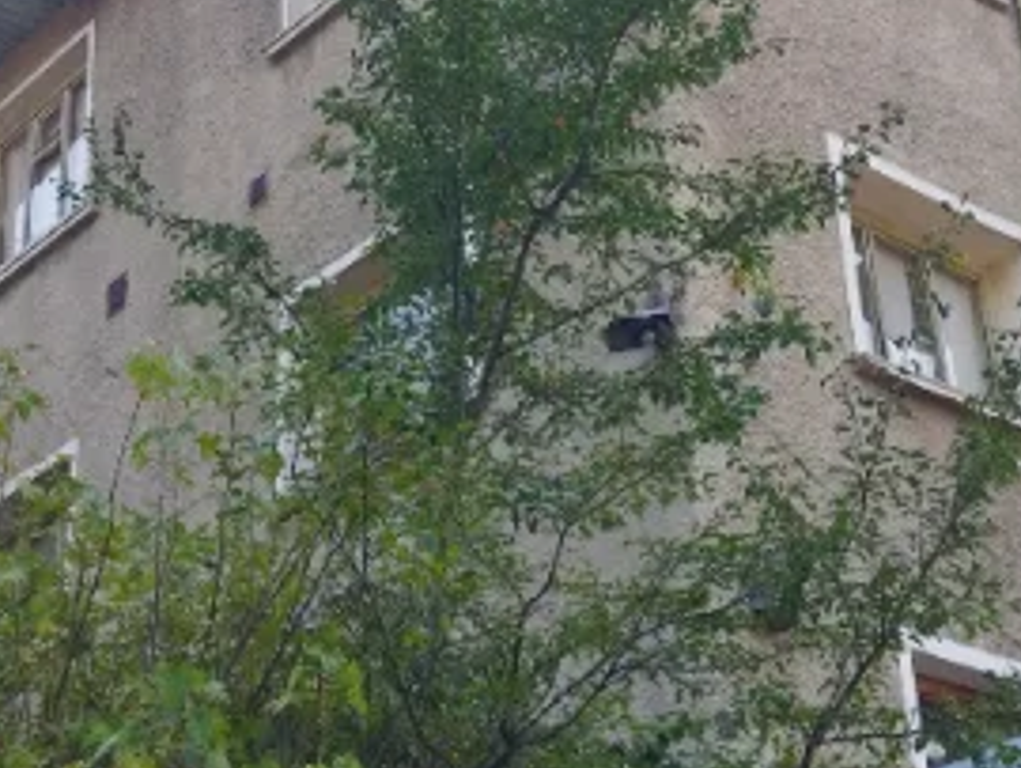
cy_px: 325
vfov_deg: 18.5
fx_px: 2362
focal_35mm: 80
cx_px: 579
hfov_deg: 24.4
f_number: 1.79
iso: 99
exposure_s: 1/1013
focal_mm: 4.71
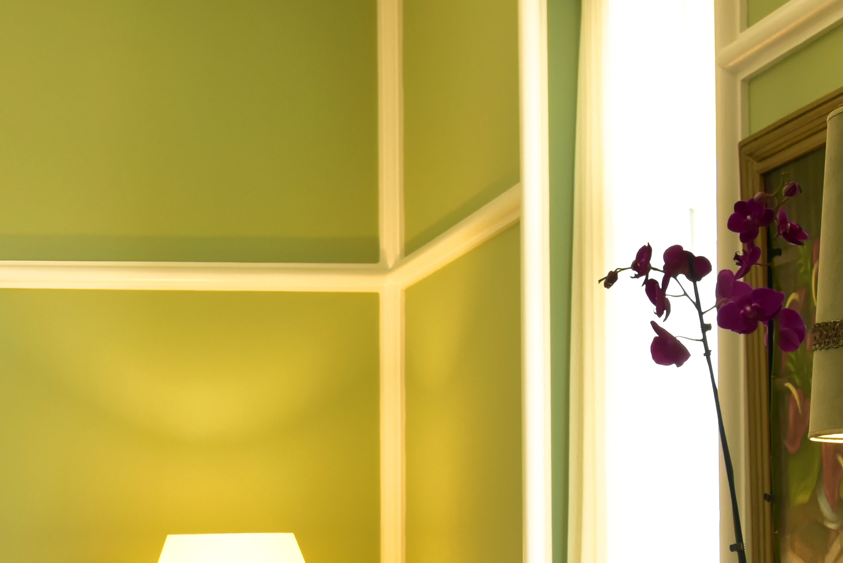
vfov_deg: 13.0
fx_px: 2436
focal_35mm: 104
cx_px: -297
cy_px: 532
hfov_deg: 18.1
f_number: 8
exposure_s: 1/6
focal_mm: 32
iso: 800
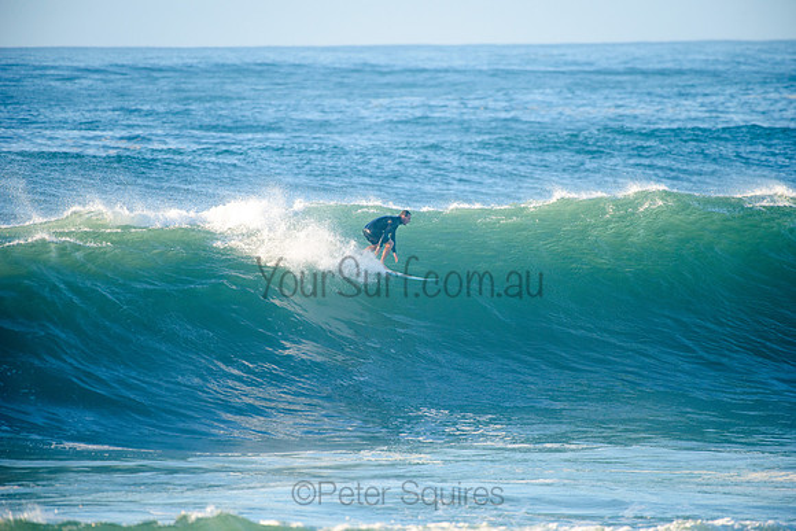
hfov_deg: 4.1
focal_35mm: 500
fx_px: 11060
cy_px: 266
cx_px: 398
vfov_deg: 2.8
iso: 400
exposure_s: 1/1600
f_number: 5.6
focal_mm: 500
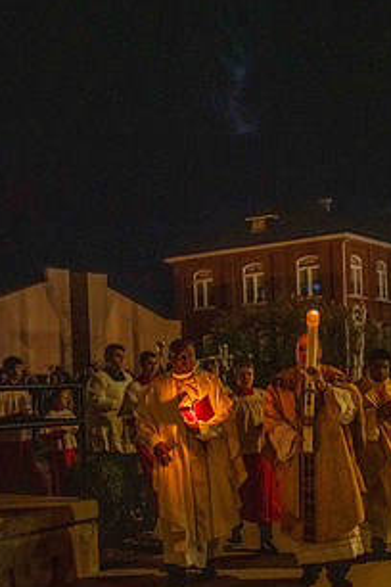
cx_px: 211
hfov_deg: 25.5
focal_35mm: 53
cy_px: 412
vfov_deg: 36.9
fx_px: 863
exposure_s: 1/40
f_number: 6.3
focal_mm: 36
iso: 8000
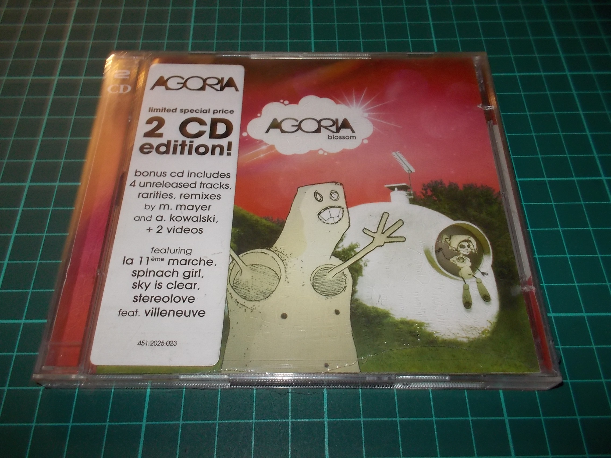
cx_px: 306
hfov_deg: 61.7
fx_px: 512
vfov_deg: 48.2
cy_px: 229
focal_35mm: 29
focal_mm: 4.1
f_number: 3.3
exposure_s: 1/30
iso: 200
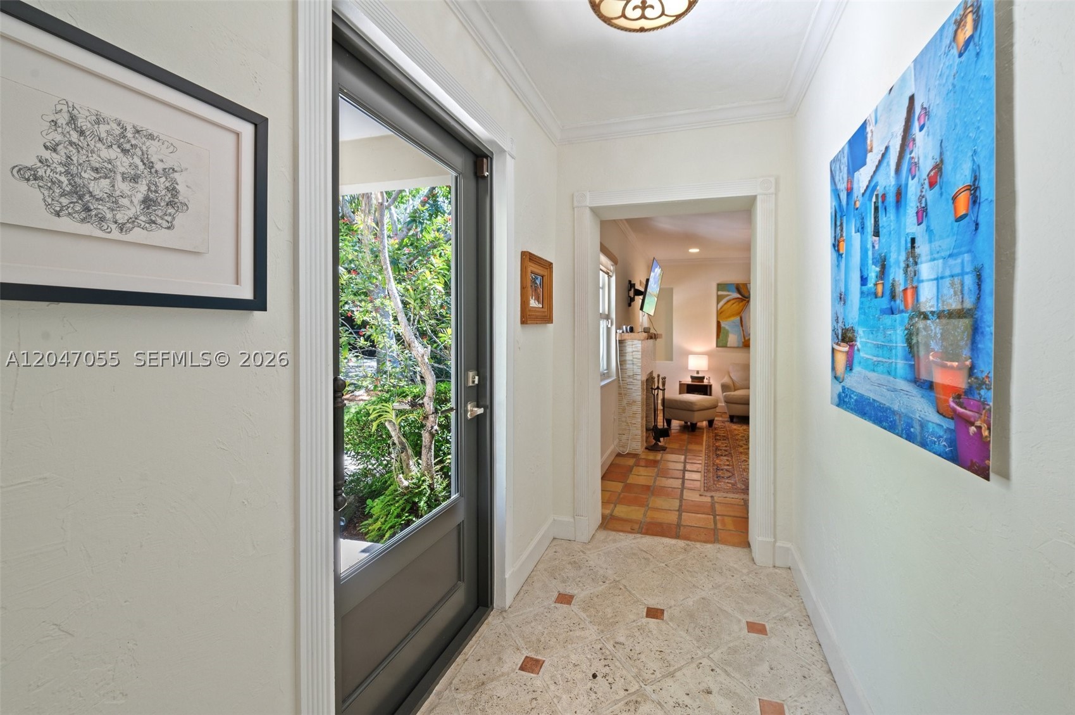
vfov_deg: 81.1
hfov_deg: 104.3
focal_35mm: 14
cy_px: 358
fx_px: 418
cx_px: 538
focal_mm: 14
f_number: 8
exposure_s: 1/5
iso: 200
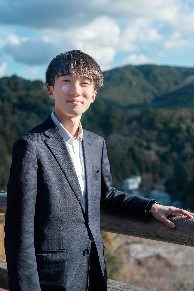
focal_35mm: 52
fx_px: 420
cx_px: 102
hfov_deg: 26.0
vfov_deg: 38.2
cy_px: 134
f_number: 2.8
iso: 160
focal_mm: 43
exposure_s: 1/640
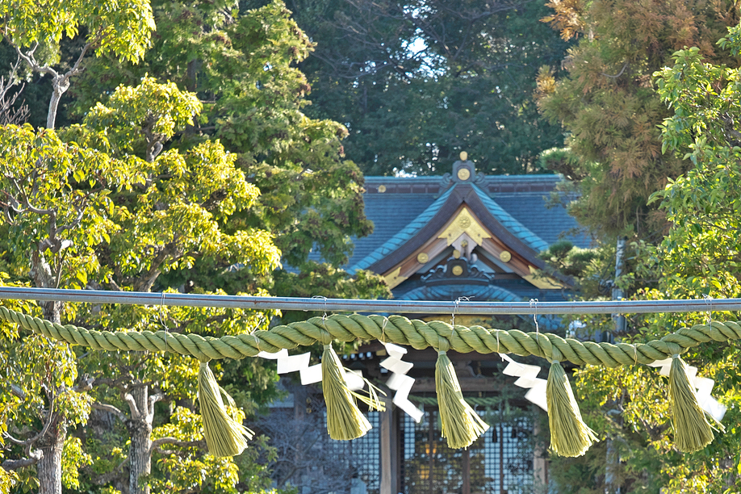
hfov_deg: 12.9
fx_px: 3272
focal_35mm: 159
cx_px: 448
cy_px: 524
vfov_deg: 8.6
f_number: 10
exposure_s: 1/50
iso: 100
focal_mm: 73
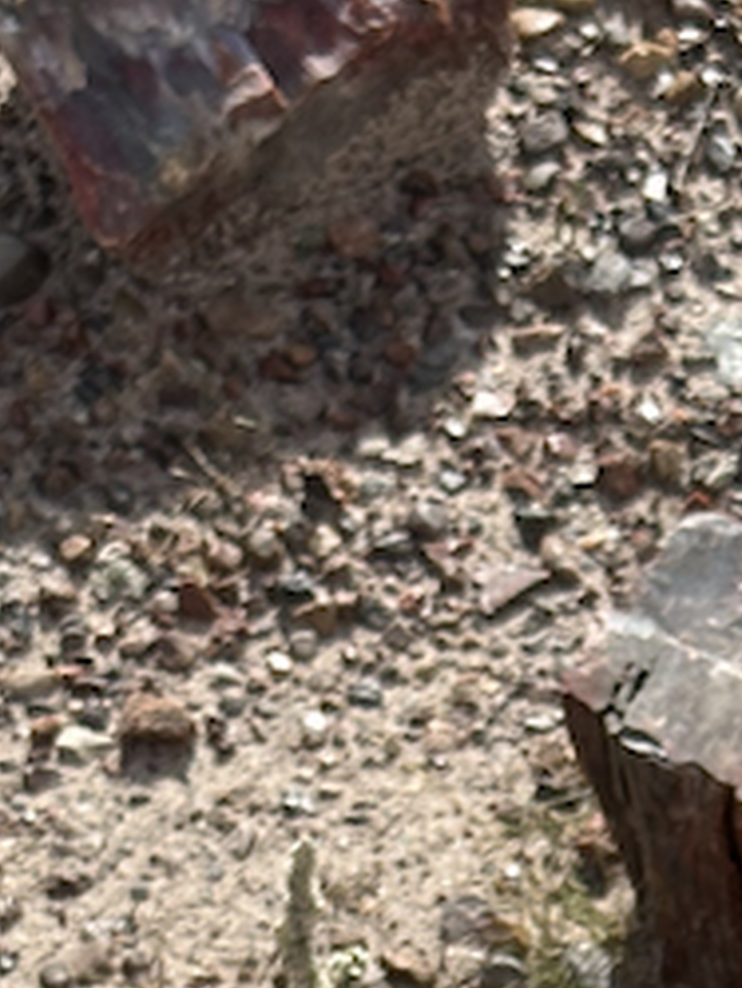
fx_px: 5540
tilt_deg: -47.8
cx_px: 893
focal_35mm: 194
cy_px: 1968
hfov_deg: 7.6
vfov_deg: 9.5
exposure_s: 1/4785
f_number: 1.78
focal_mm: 6.86
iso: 64
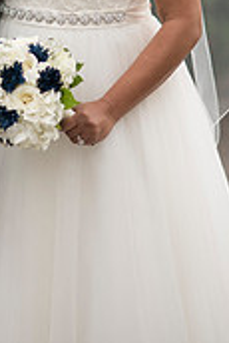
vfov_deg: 9.1
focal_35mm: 222
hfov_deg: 6.2
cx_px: -14
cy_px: -88
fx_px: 2114
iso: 125
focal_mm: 85
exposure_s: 1/200
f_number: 2.2
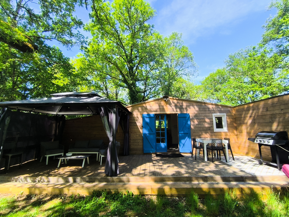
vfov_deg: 78.1
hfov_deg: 94.5
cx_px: 144
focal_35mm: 16
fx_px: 134
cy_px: 108
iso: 50
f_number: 2.2
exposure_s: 1/630
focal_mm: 1.65
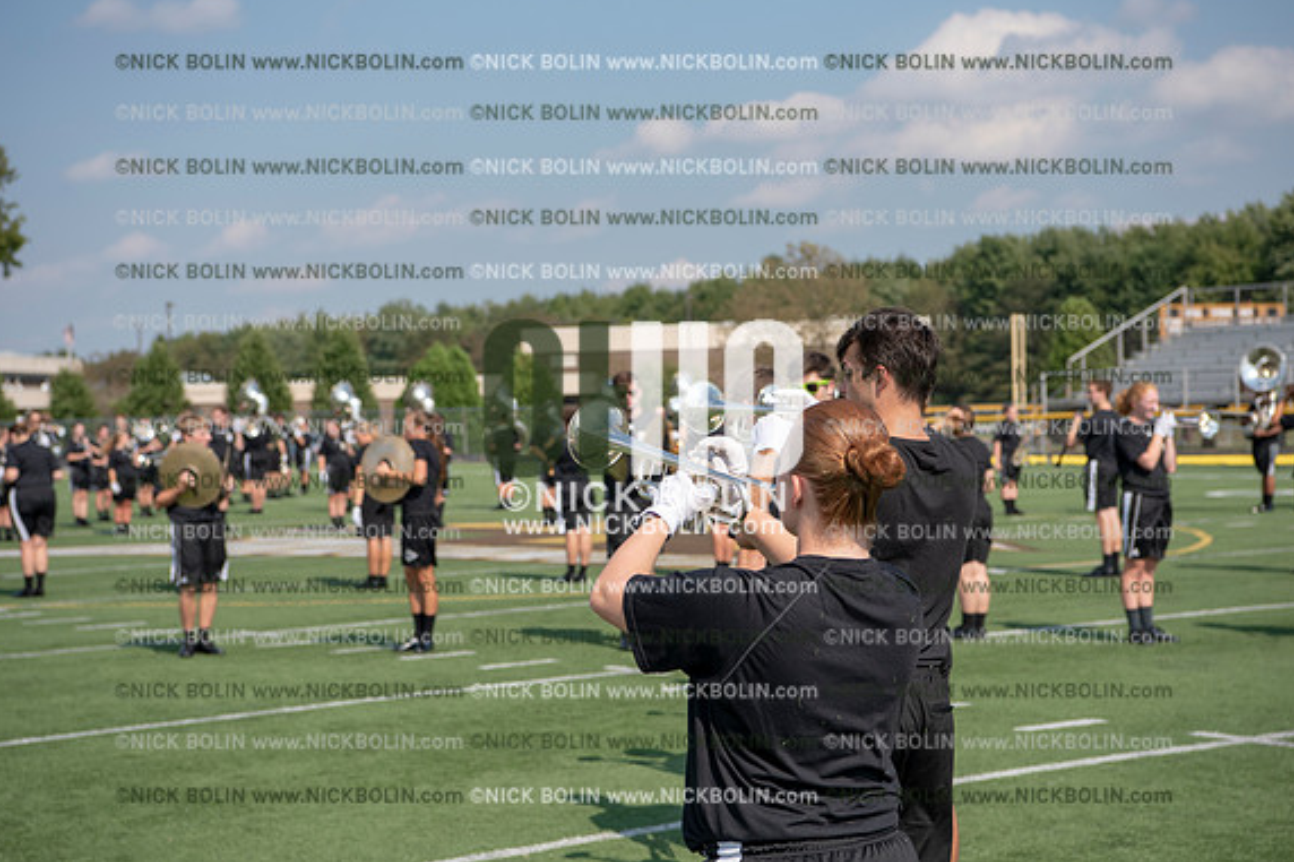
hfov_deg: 28.5
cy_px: 429
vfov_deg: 19.2
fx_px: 2551
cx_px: 642
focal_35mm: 71
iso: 200
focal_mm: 70
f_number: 5.6
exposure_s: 1/1250
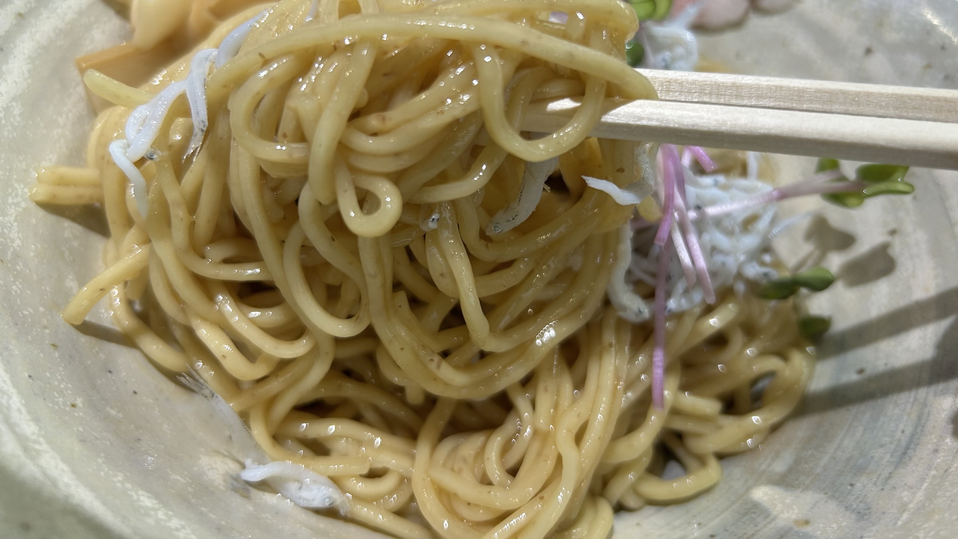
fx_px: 737
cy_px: 196
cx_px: 489
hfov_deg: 66.1
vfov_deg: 39.9
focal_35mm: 29
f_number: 1.5
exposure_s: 1/98
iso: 40
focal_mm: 5.7
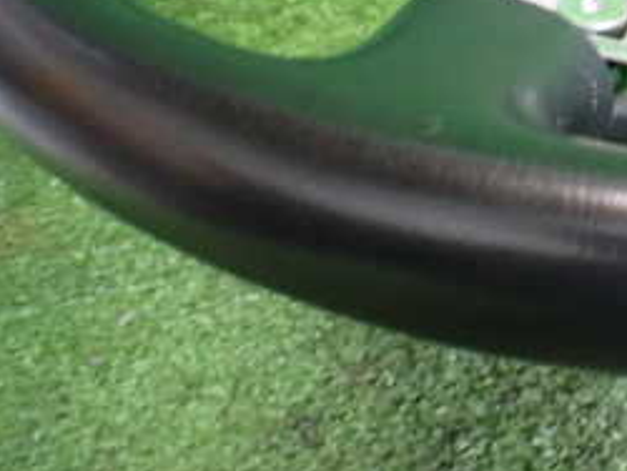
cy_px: 108
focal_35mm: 72
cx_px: 707
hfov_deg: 24.9
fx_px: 1305
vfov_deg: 20.3
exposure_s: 1/50
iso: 800
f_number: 2.3
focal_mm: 5.4
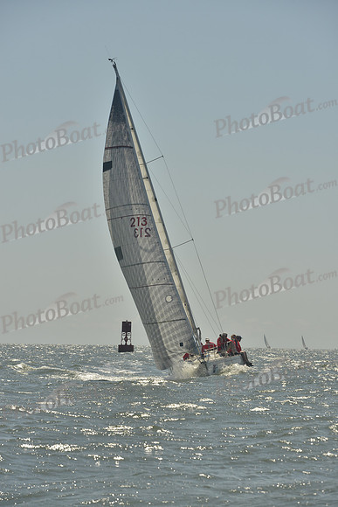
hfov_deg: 10.2
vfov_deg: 15.2
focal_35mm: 135
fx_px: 1900
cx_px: 169
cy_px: 254
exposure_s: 1/1000
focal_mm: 135
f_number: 10
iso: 280
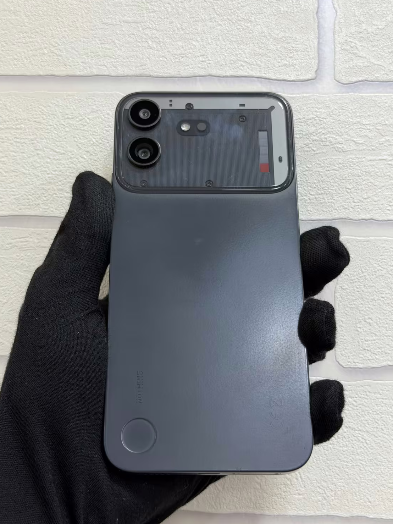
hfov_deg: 28.0
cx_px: 191
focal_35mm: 52
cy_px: 251
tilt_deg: +6.2
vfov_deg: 36.8
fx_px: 787
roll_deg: -0.5
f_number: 1.78
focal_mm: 6.76
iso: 50
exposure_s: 1/50
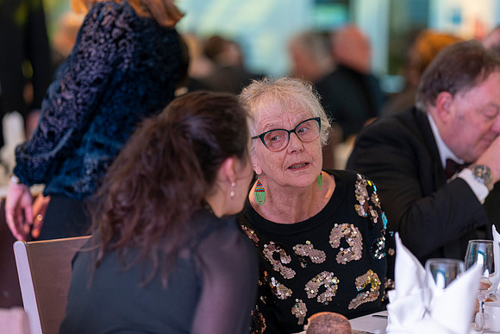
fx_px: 1764
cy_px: 167
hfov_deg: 16.1
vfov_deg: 10.8
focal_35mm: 127
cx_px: 250
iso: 500
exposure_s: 1/160
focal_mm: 85
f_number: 1.4
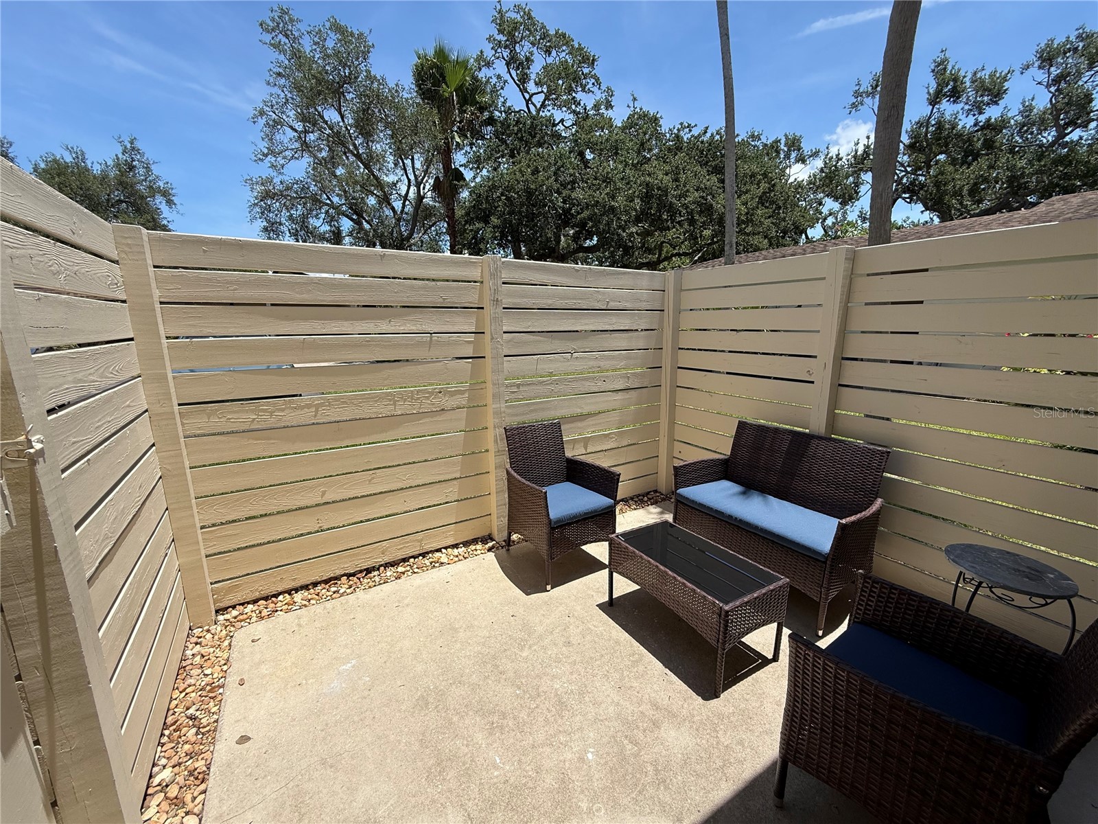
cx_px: 549
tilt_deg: -10.9
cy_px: 412
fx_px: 444
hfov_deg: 102.1
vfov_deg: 85.7
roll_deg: +0.0
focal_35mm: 14
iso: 50
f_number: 2.2
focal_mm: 2.22
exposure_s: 1/1572
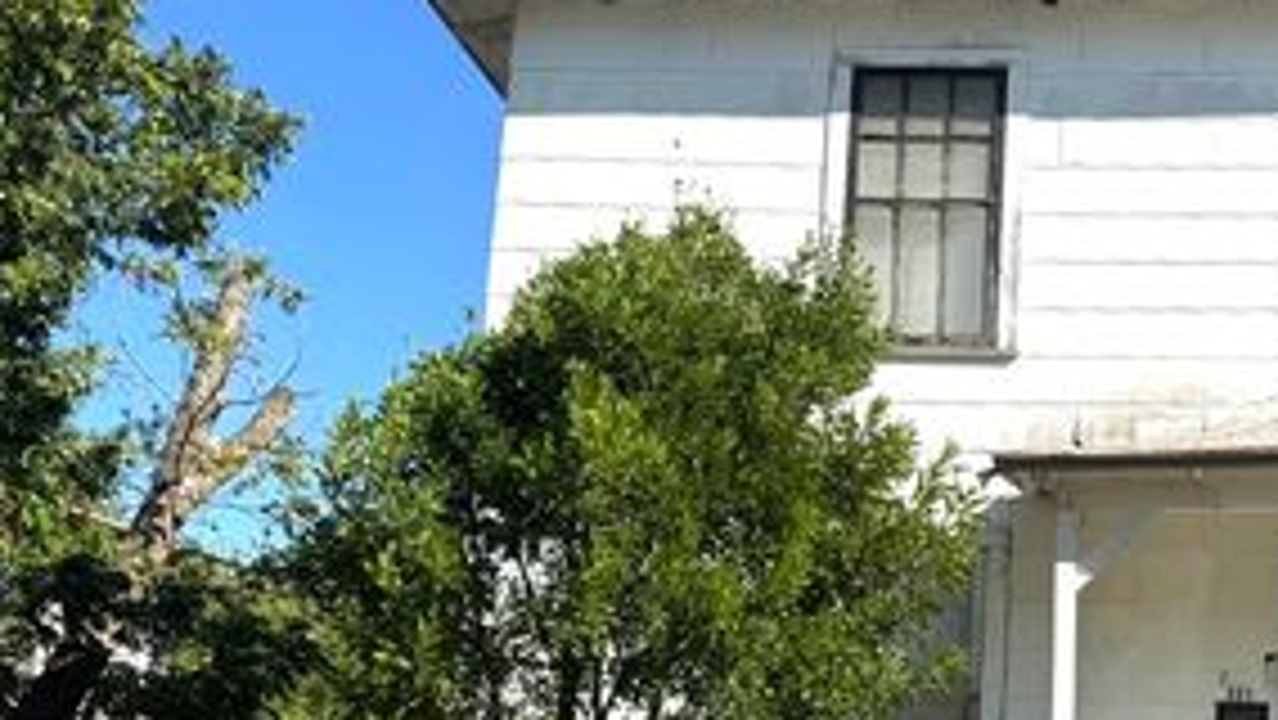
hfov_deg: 42.5
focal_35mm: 46
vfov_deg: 25.2
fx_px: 1559
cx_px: 1030
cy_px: 650
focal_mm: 6.76
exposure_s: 1/4049
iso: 80
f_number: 1.78
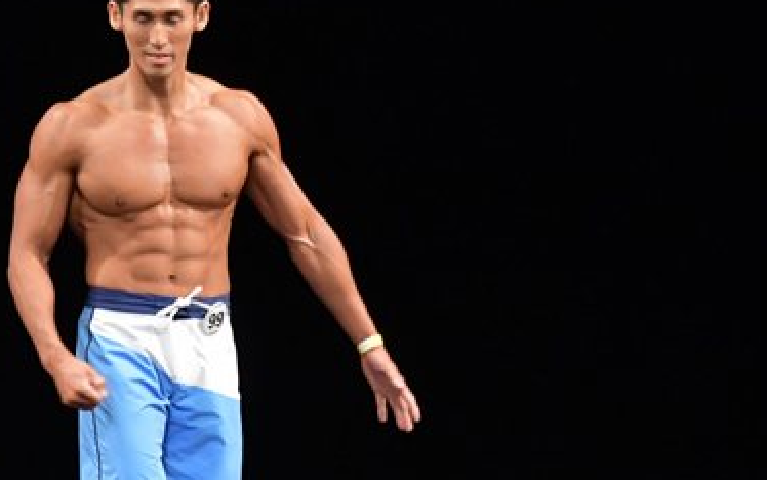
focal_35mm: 538
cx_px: 309
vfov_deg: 2.4
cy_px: 373
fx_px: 11249
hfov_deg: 3.9
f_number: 5.6
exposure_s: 1/400
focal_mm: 170
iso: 3200
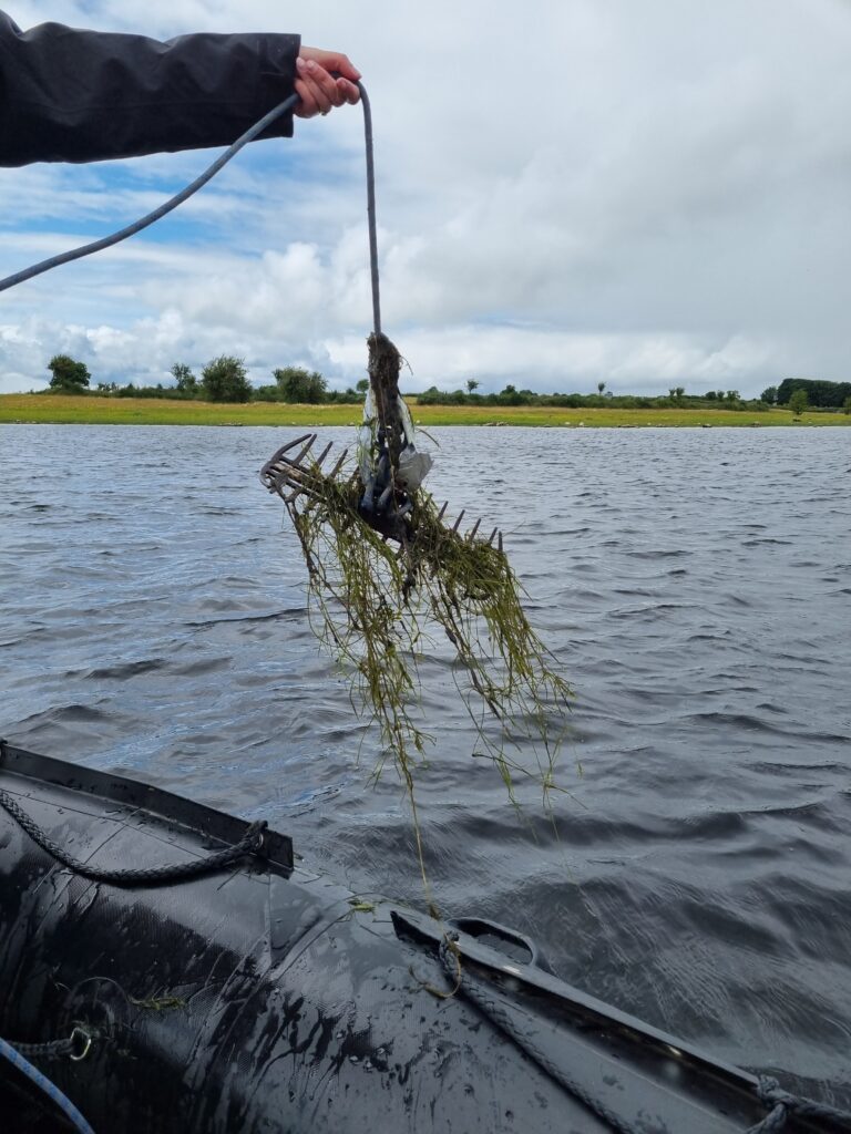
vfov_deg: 67.3
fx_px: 852
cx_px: 426
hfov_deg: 53.1
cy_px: 567
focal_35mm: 26
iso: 50
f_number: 1.8
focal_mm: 5.4
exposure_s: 1/4368
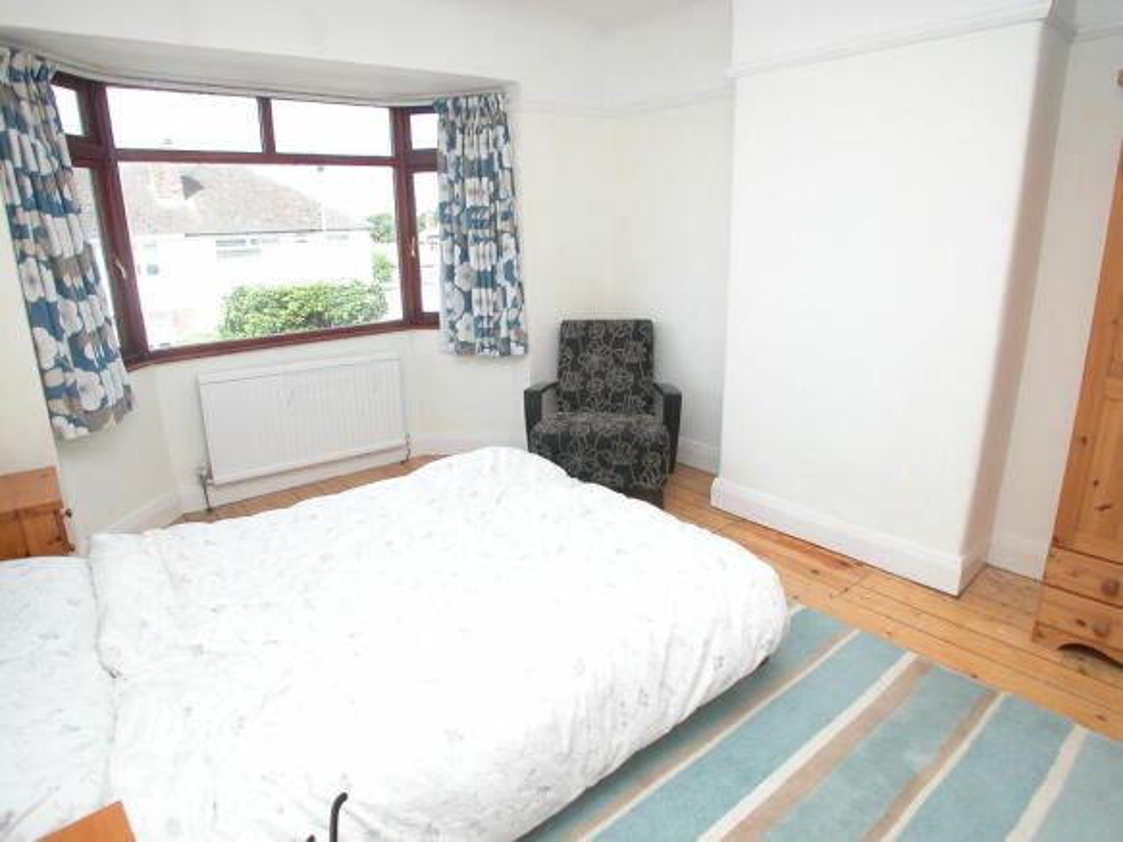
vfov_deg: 49.7
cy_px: 421
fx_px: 908
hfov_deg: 63.5
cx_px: 562
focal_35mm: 28
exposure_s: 1/120
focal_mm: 7.1
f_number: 4
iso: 100
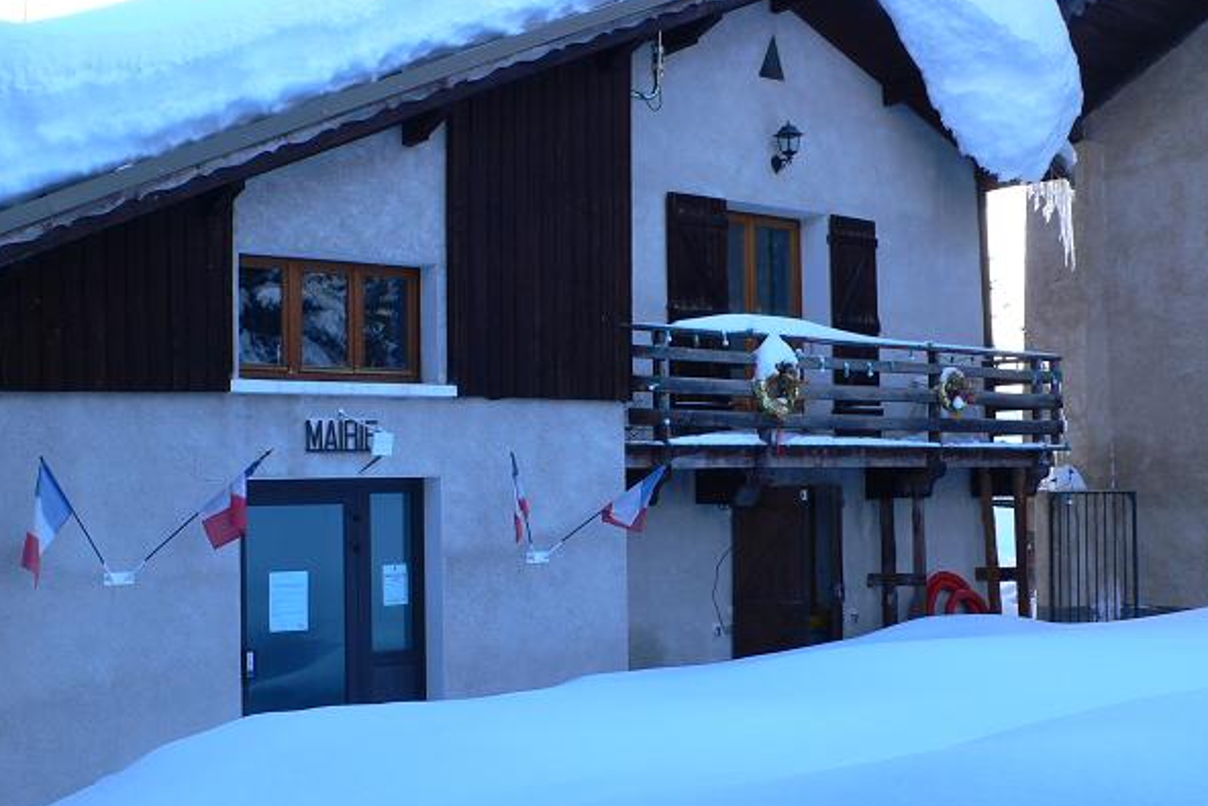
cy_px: 455
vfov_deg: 31.2
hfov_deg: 45.2
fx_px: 1443
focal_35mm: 43
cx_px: 500
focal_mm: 6.3
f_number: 4
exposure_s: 1/125
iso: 80
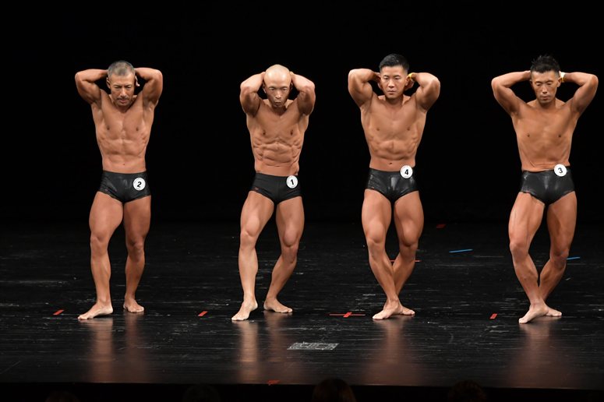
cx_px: 302
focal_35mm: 225
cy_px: 201
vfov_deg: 6.1
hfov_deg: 9.2
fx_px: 3773
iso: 2500
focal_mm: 150
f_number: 5.6
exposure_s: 1/400
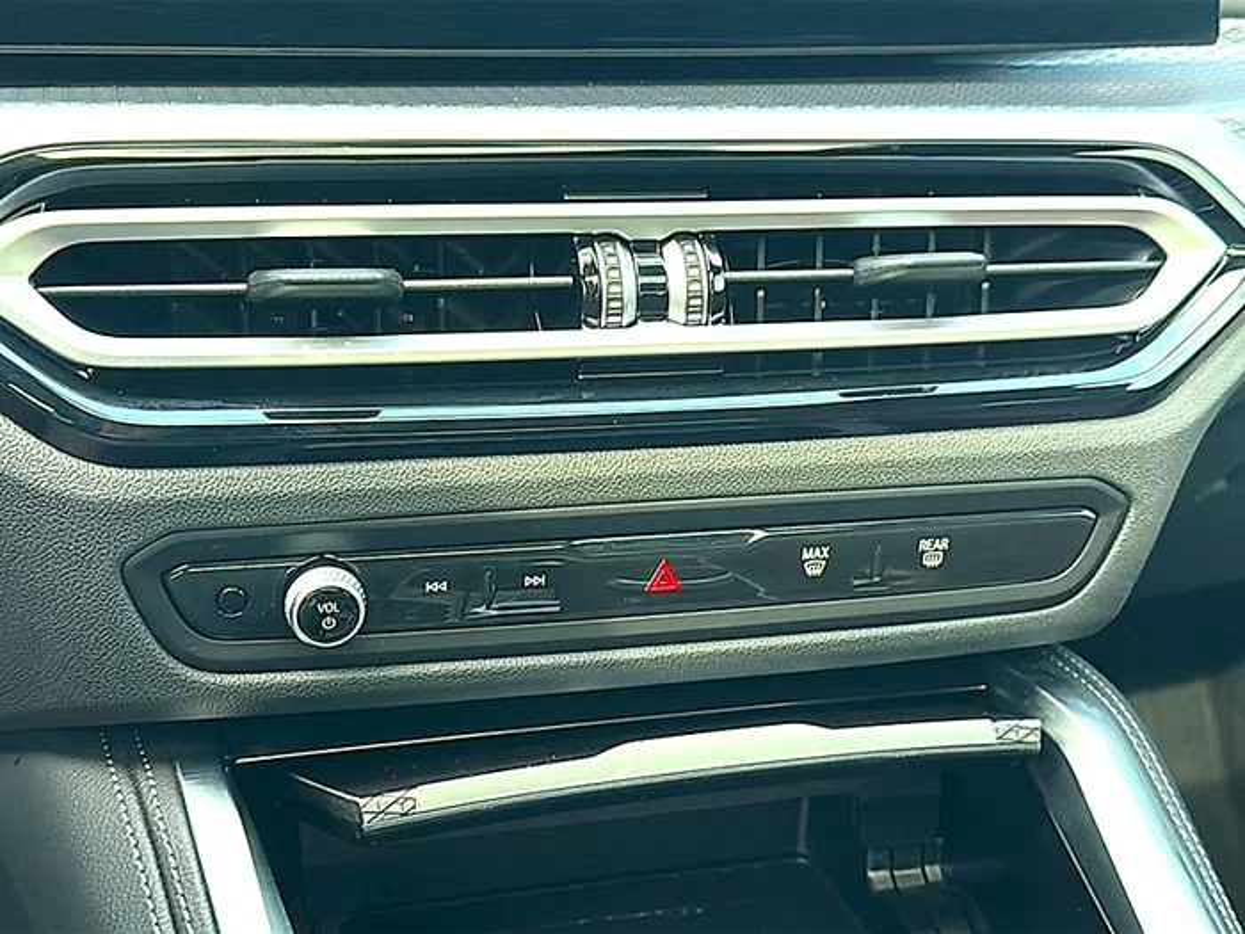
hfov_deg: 46.8
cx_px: 622
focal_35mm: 40
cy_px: 467
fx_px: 1439
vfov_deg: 36.0
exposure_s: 1/188
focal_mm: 6.86
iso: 100
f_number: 1.78
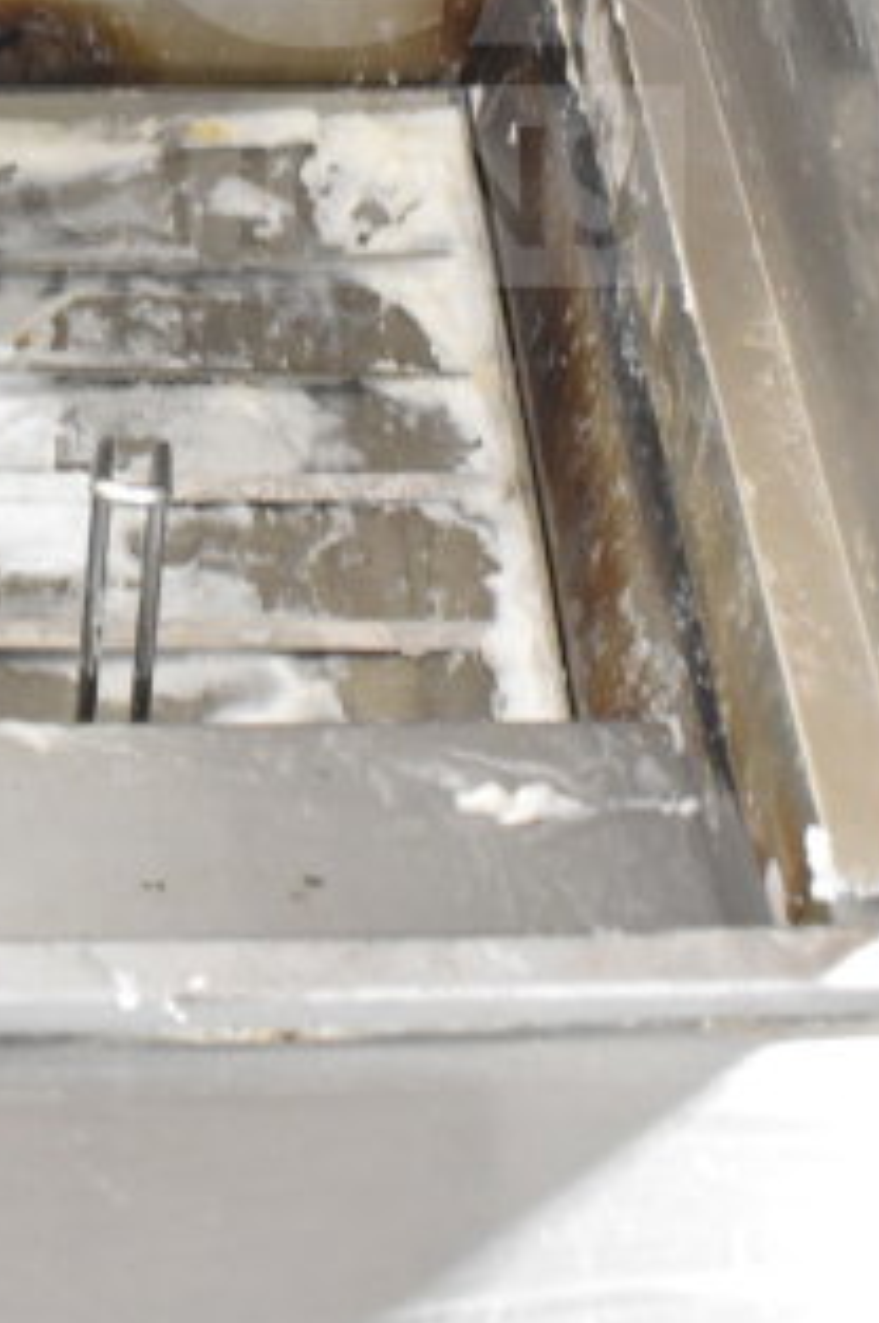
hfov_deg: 17.1
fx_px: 2900
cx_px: 207
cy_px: -49
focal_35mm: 79
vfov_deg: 24.4
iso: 2500
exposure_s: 1/30
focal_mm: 18
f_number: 3.5
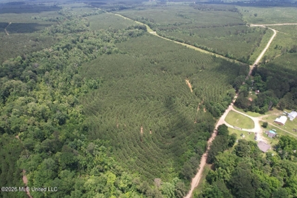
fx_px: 181
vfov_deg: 57.2
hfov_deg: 78.6
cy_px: 99
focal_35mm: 22
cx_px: 148
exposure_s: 1/800
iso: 100
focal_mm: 8.38
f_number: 2.8
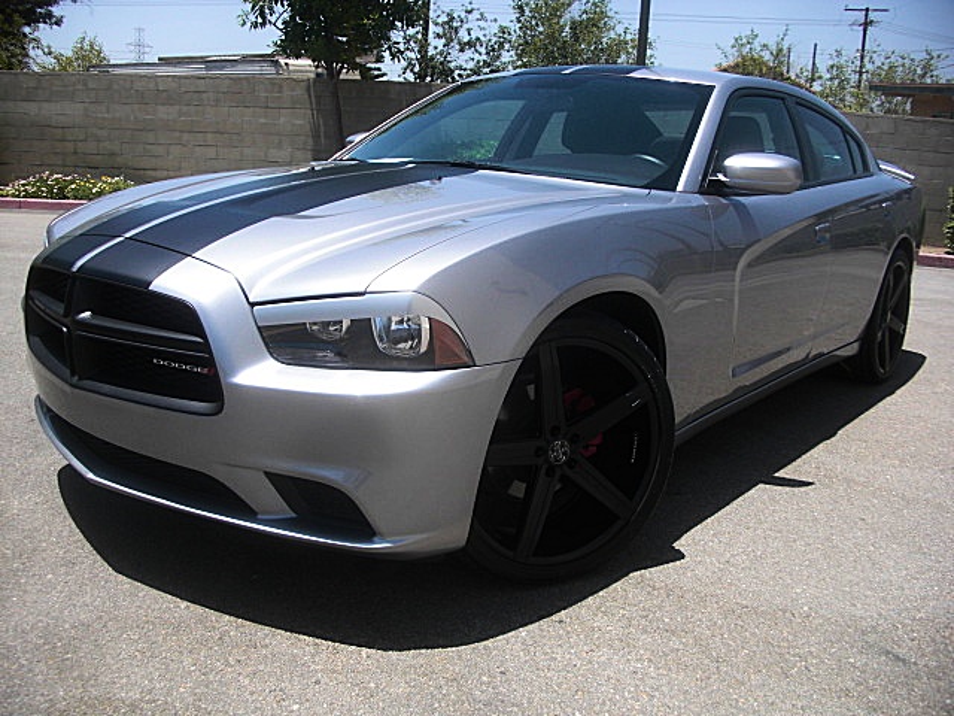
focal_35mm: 36
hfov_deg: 51.4
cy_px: 358
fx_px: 992
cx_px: 477
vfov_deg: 39.7
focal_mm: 6.3
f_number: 2.8
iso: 50
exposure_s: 1/1000
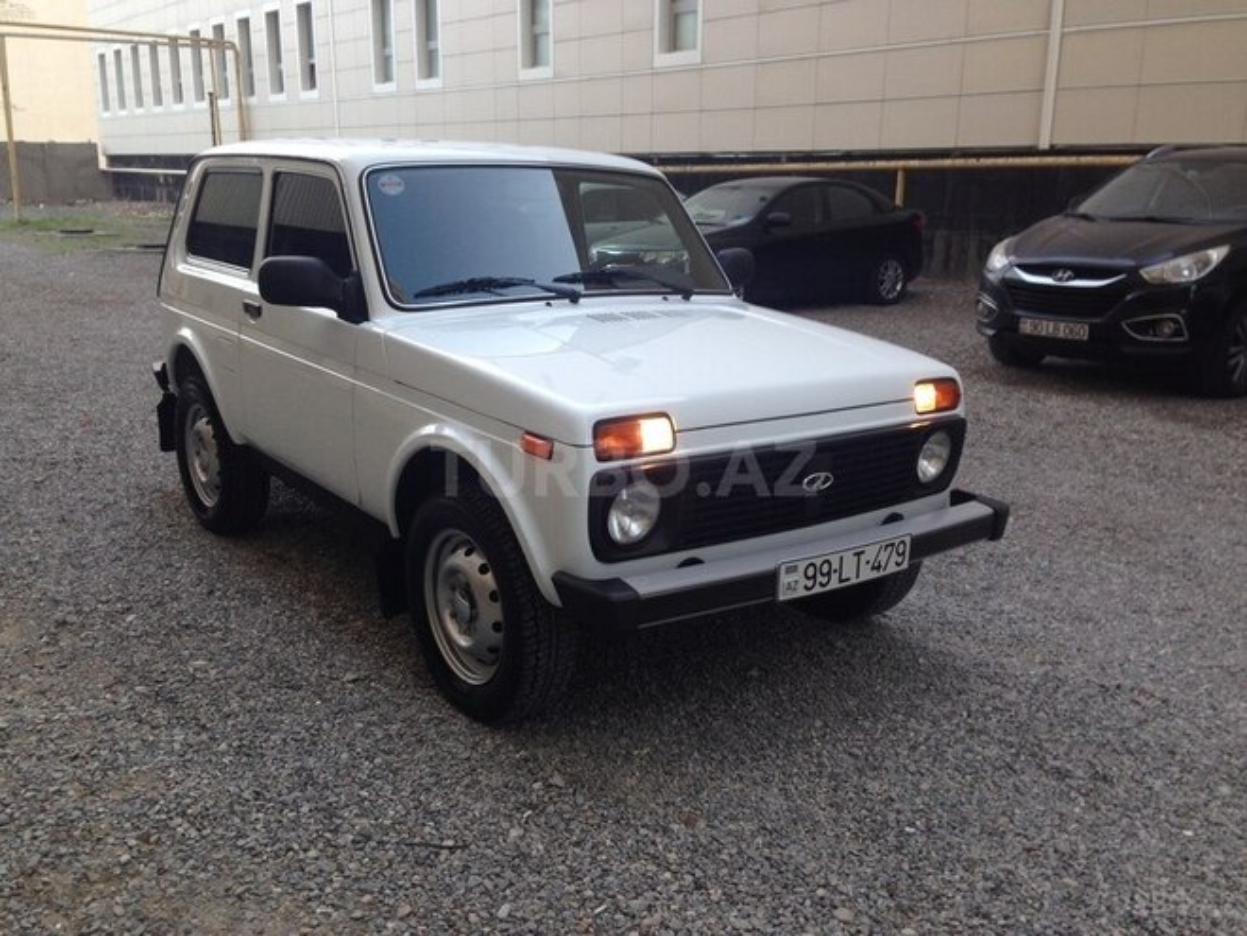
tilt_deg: -12.5
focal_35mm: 33
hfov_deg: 55.4
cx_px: 624
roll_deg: +0.0
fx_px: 1189
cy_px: 468
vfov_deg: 42.9
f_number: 2.4
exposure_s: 1/60
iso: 50
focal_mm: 4.12
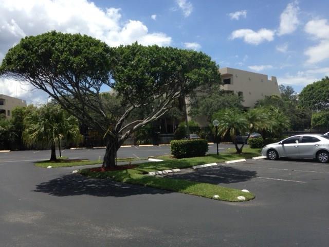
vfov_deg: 42.9
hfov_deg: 55.4
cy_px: 124
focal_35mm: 33
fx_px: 314
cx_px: 164
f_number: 2.4
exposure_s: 1/1595
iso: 50
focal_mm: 4.12
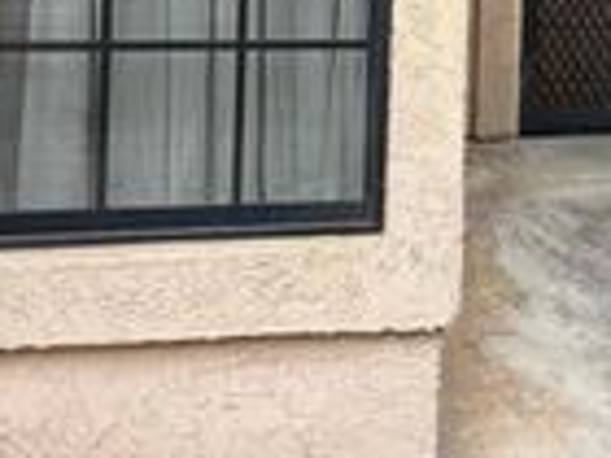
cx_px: 493
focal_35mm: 50
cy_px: -120
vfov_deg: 25.5
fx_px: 883
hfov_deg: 36.8
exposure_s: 1/229
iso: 40
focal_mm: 2.22
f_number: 2.2
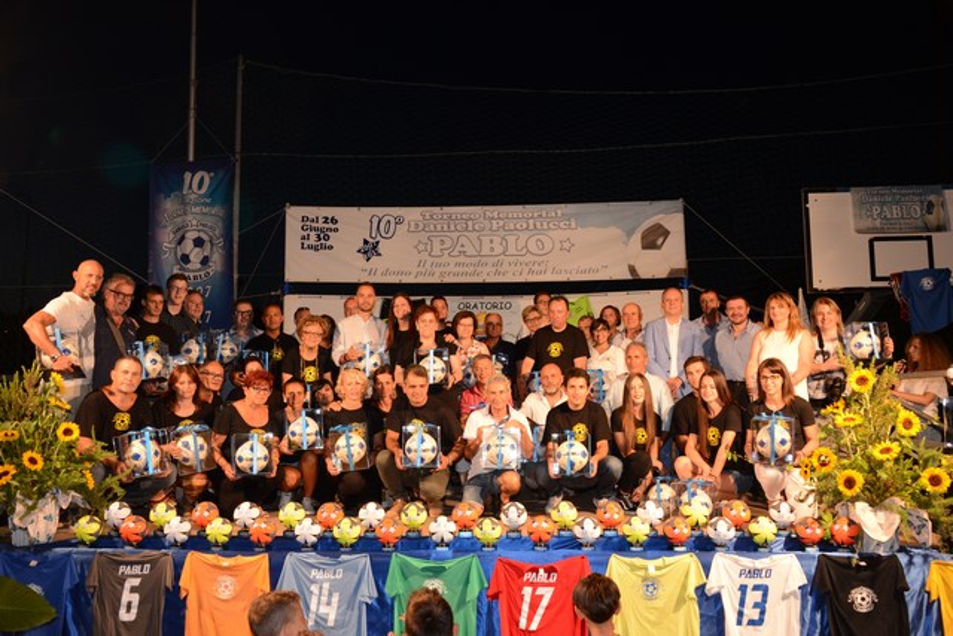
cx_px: 476
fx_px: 927
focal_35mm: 35
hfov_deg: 54.4
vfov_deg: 37.9
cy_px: 318
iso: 1600
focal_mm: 35
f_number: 5.6
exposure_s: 1/80
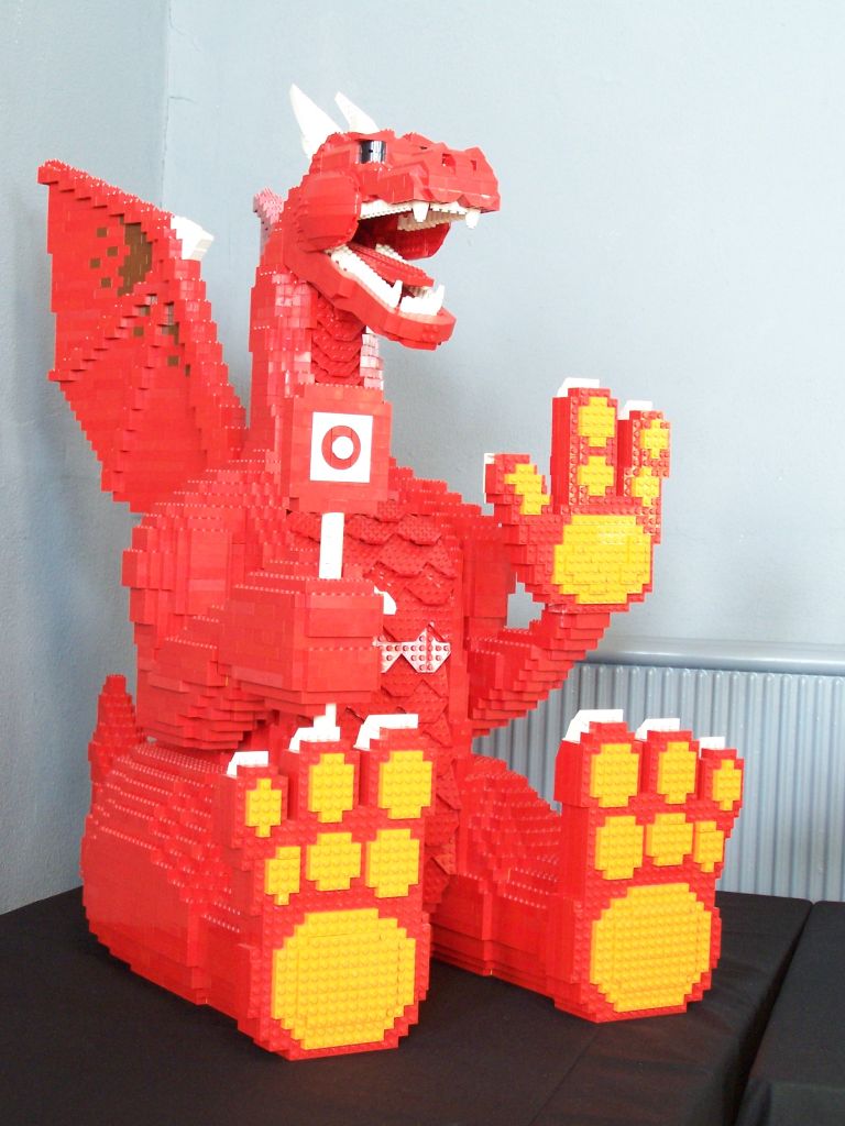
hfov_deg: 22.9
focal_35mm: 64
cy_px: 563
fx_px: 2083
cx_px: 422
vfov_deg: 30.3
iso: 200
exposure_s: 1/6
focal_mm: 10.7
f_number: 3.6
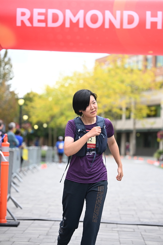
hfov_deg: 14.9
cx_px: 82
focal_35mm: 92
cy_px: 122
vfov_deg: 22.1
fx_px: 624
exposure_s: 1/1600
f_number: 2.8
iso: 640
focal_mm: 92
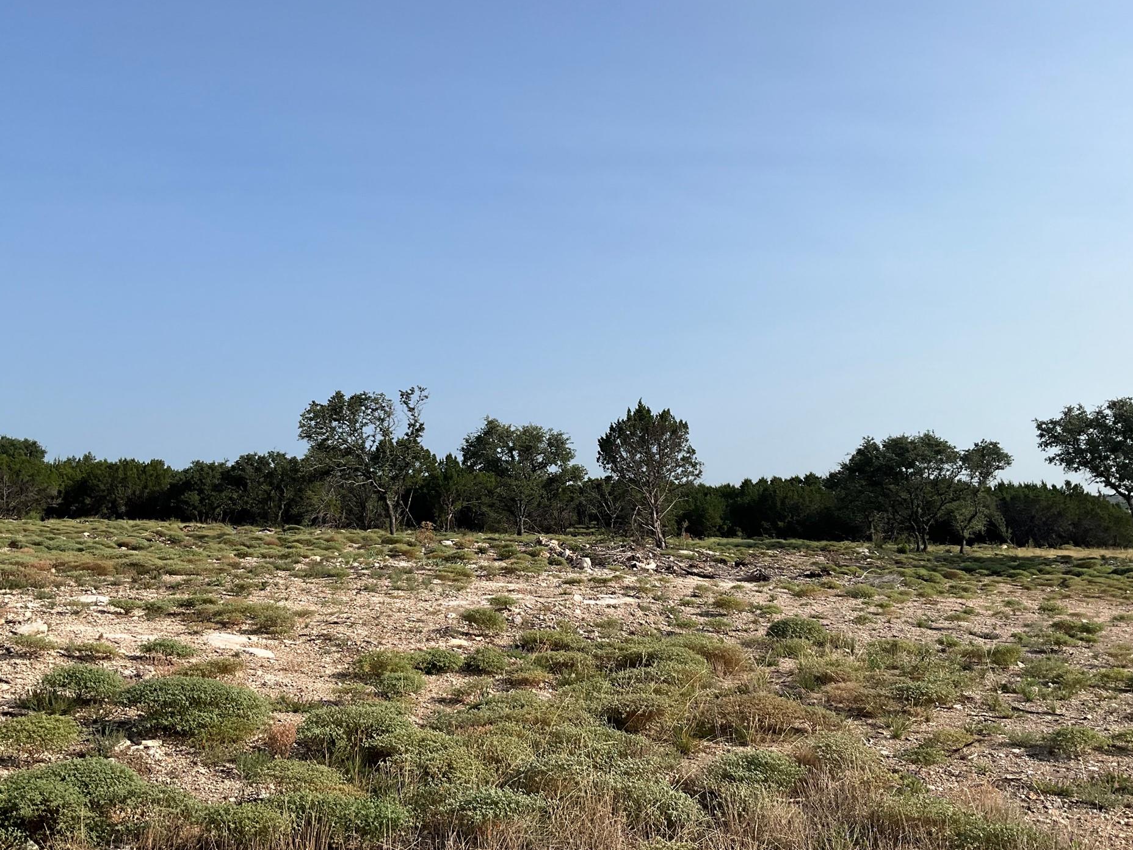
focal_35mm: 32
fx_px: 1047
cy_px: 457
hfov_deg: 56.8
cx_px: 542
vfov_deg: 44.1
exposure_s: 1/2427
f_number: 1.8
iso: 25
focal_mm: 3
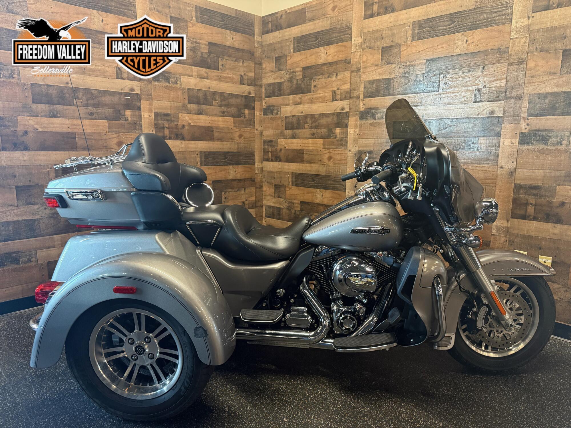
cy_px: 214
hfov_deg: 71.6
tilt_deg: -10.0
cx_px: 286
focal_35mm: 24
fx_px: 396
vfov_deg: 56.8
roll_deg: -0.8
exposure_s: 1/60
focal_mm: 6.76
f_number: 1.78
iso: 400
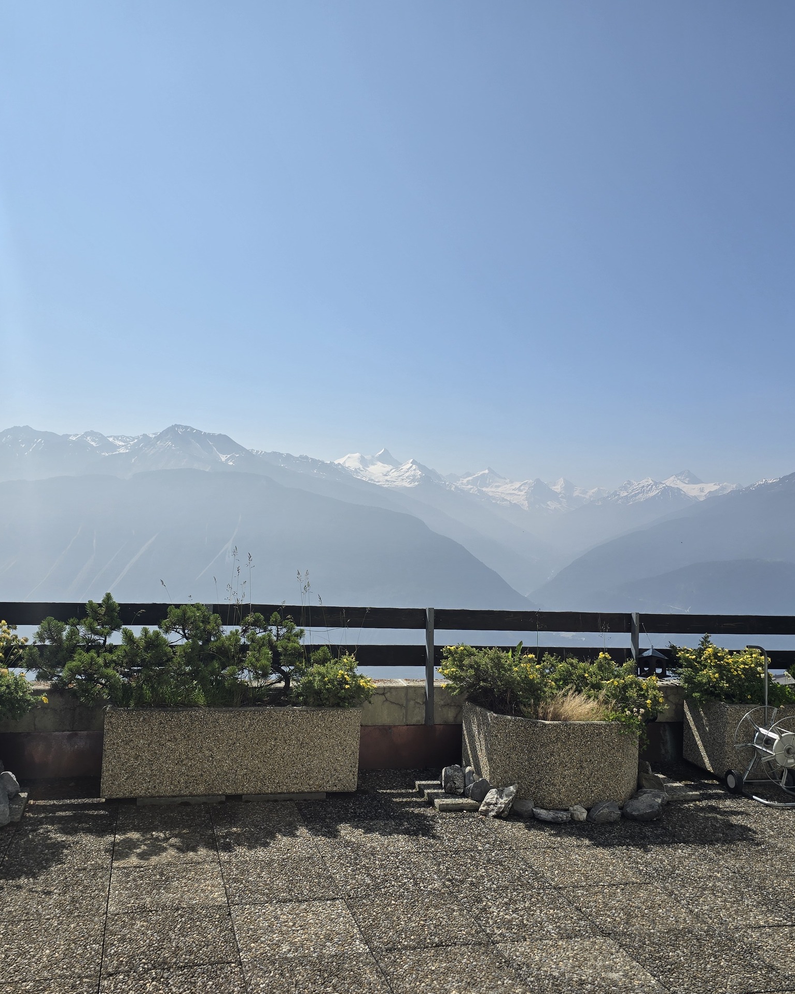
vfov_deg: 58.8
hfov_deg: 48.4
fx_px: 882
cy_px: 498
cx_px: 344
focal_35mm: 30
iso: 12
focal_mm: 6.3
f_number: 1.7
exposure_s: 1/1533
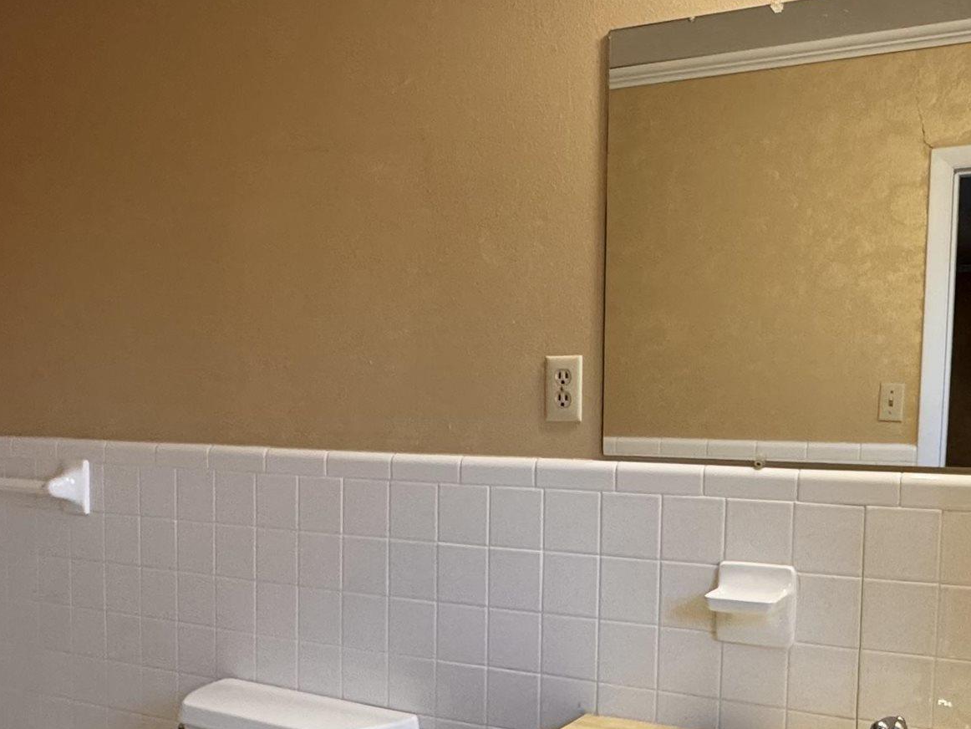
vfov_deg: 38.1
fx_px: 1038
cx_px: 584
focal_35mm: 37
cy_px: 503
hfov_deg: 49.8
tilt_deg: -6.4
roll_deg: -1.8
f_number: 2.2
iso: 250
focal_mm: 2.22
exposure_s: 1/120
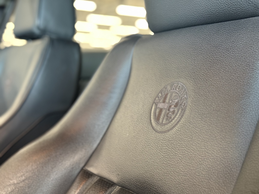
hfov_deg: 39.7
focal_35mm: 48
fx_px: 359
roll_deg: -1.9
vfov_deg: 30.3
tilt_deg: -3.6
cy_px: 97
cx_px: 130
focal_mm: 6.76
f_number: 1.78
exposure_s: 1/40
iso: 500
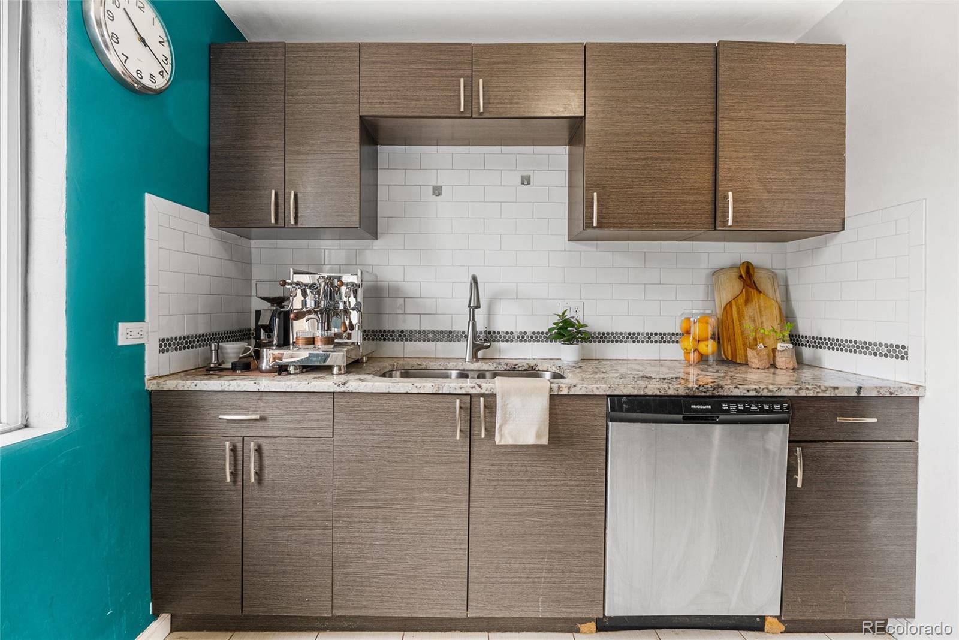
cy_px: 320
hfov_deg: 96.7
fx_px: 426
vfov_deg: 73.8
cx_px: 480
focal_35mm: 16
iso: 200
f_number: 8
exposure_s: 1/2.5
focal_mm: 16
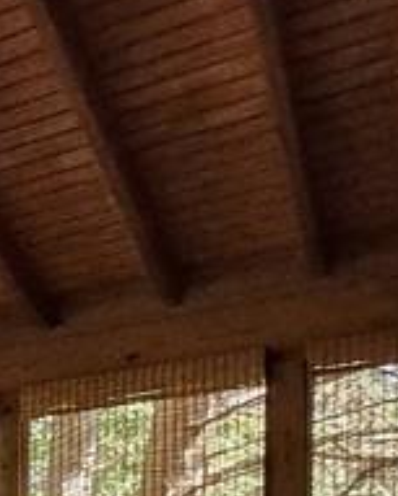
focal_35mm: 68
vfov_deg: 23.3
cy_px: 712
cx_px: -630
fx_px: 1000
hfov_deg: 13.6
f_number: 2.2
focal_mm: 1.74
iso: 320
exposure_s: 1/24
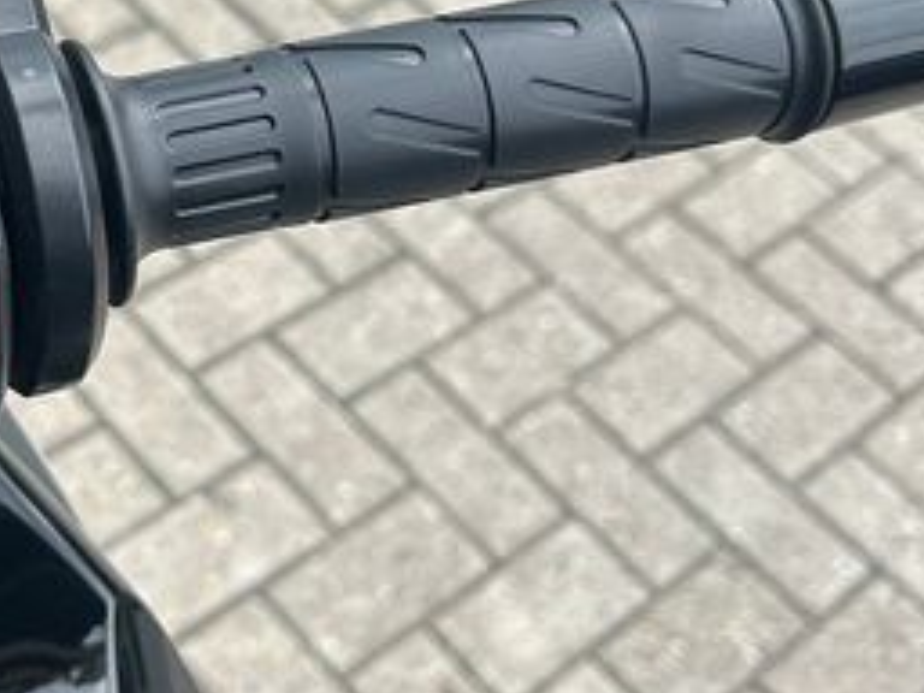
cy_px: 152
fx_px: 1735
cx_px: 83
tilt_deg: -45.8
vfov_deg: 22.3
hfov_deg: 28.6
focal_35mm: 65
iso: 50
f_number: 1.5
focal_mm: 5.7
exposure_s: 1/1377
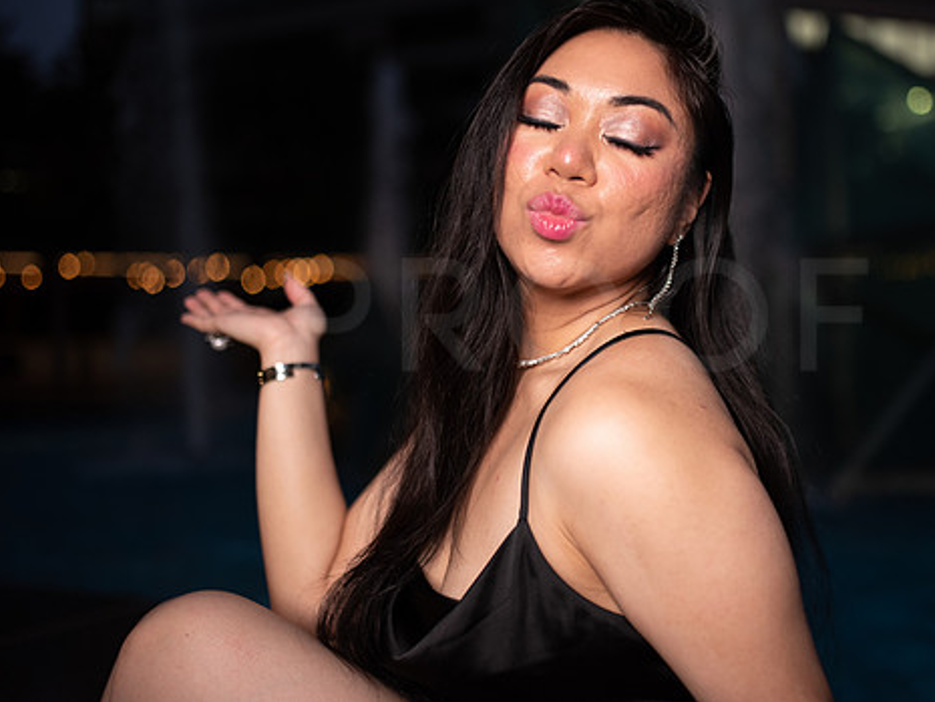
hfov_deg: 44.4
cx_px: 581
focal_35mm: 42
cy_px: 315
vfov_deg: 34.3
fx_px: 1135
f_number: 1.4
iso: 640
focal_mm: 35
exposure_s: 1/1000
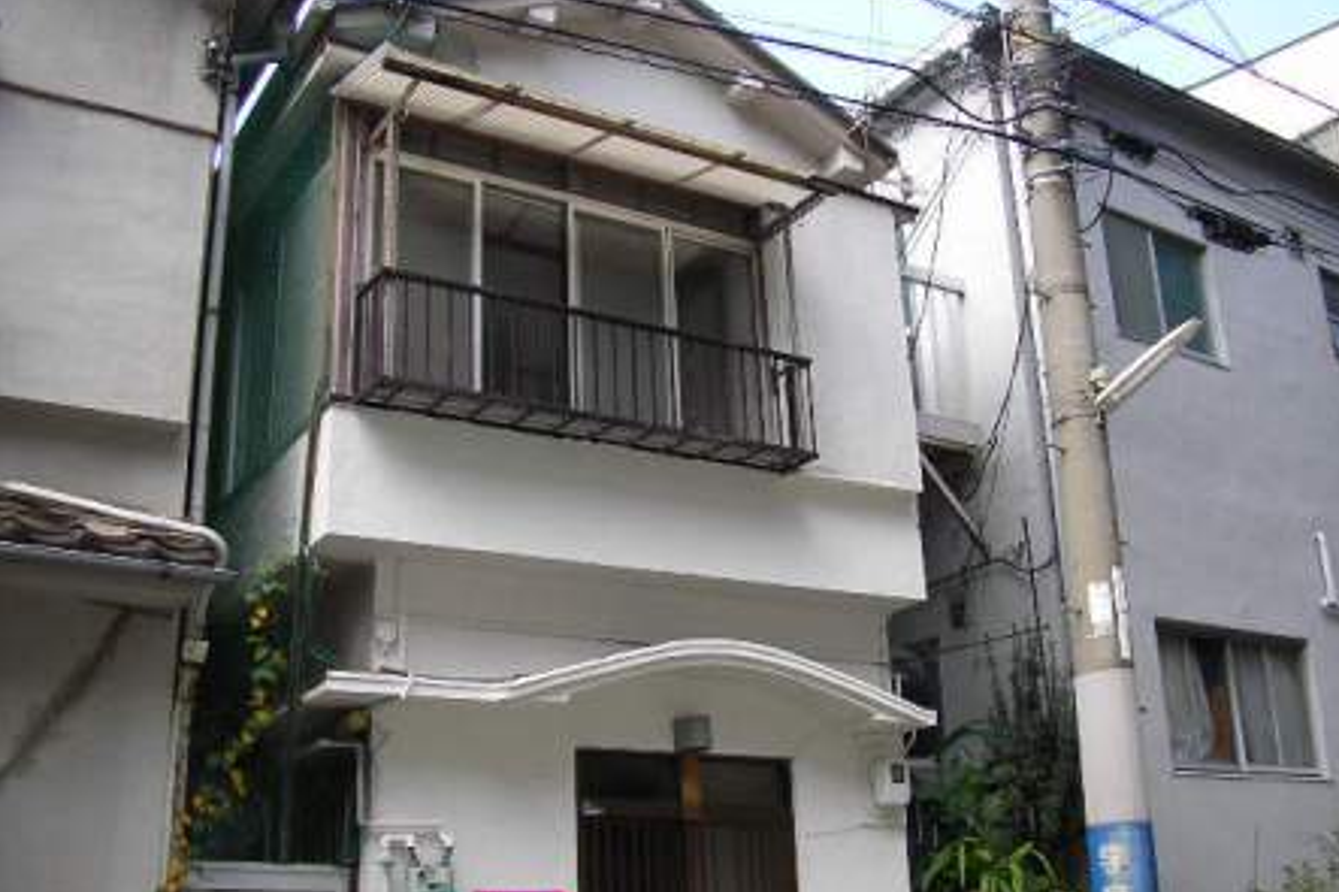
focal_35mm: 40
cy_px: 444
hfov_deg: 48.5
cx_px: 674
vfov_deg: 33.4
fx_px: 1487
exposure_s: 1/214
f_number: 2.9
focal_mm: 5.8
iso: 71
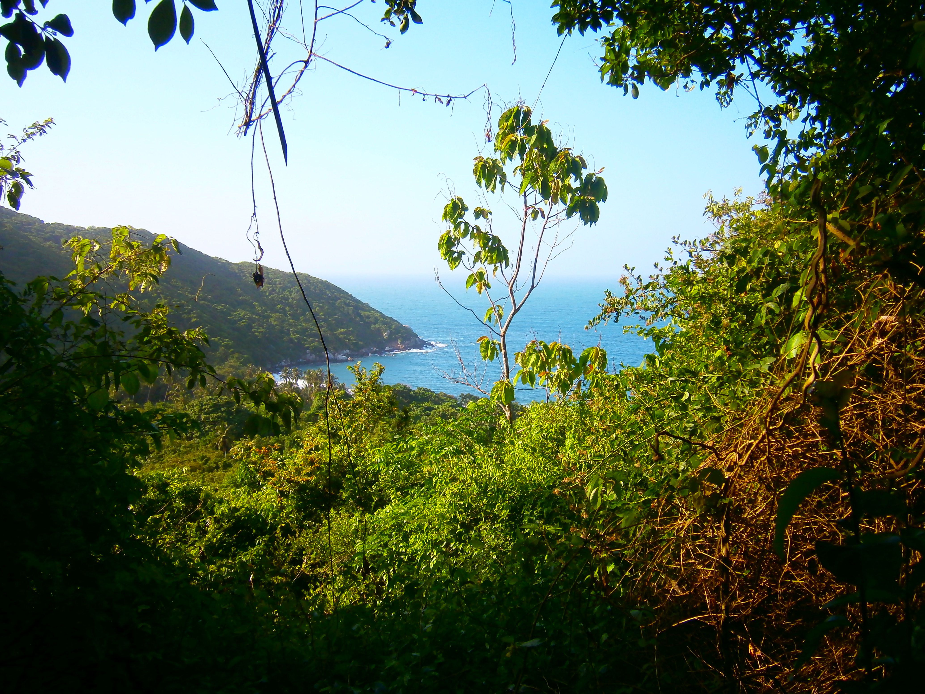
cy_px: 359
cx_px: 473
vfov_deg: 51.3
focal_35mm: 27
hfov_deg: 65.3
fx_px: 722
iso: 80
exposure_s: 1/640
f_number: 2.8
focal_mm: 4.7
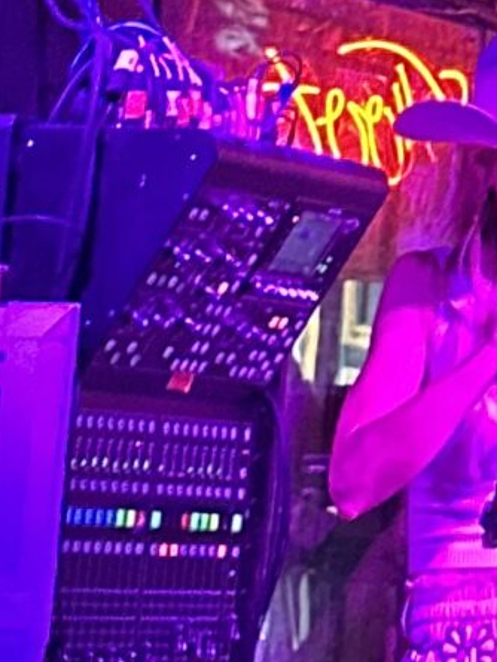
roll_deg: -1.2
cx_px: 1263
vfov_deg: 6.8
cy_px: -937
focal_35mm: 276
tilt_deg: +16.9
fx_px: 5281
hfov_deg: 5.2
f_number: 1.78
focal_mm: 6.86
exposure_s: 1/25
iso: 400
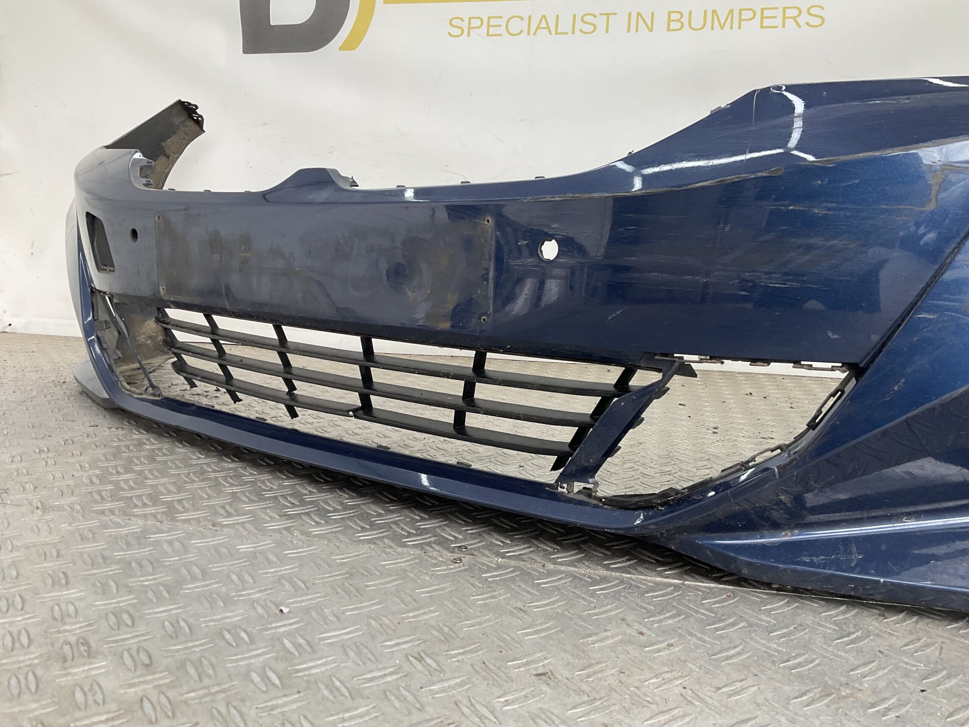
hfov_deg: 61.7
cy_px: 364
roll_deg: -1.5
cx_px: 484
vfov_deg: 48.2
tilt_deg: -9.5
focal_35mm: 29
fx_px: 812
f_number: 1.8
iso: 16
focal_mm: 3
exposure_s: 1/102
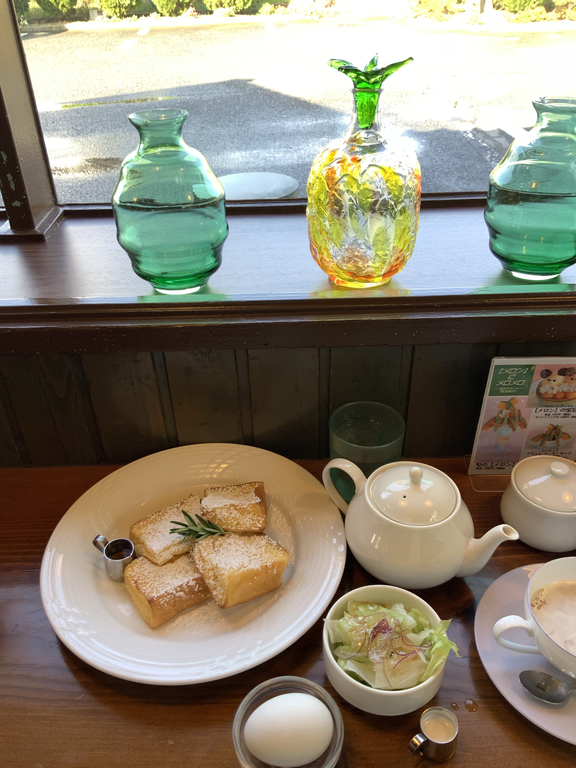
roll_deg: +1.8
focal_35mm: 29
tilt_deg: -35.0
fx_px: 643
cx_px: 288
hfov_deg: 48.2
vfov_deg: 61.7
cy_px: 384
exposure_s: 1/100
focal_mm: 3
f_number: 1.8
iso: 20
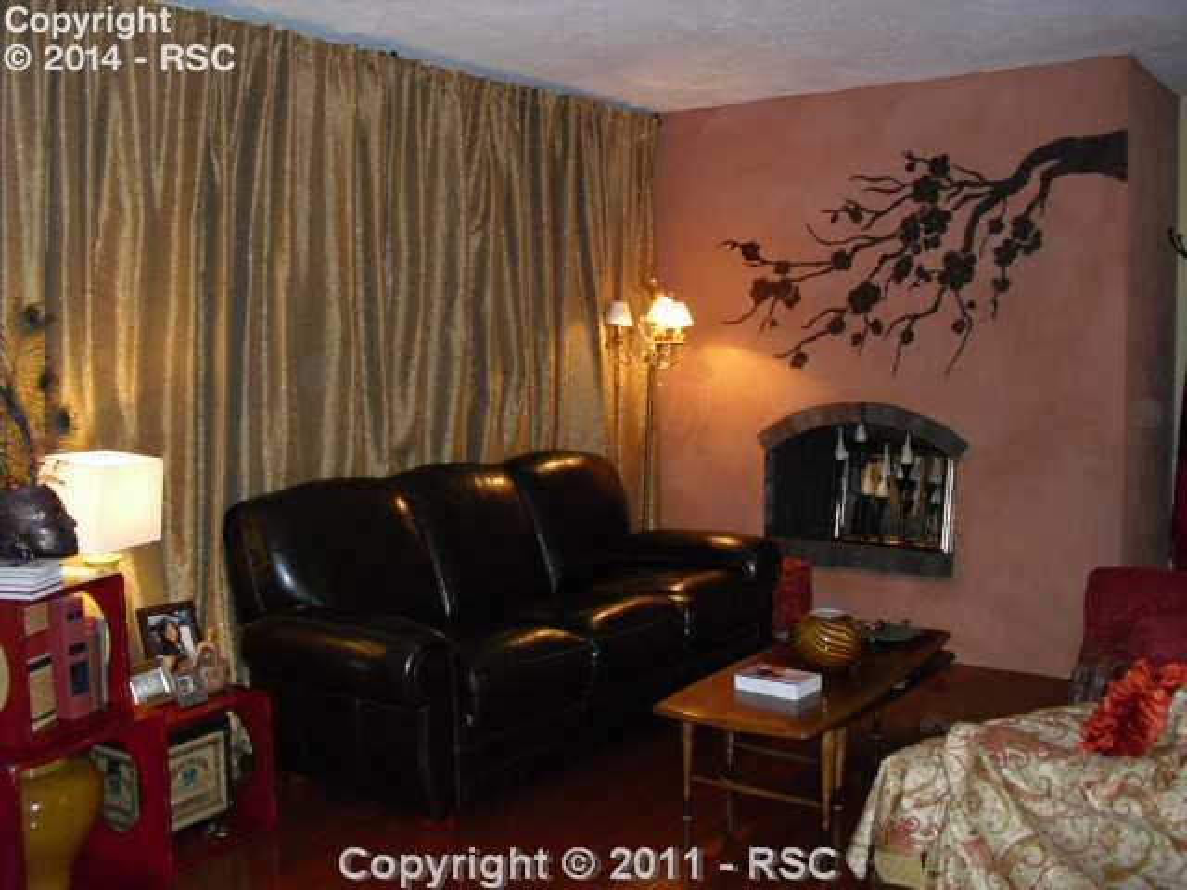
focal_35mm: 36
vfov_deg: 39.7
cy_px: 445
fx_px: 1234
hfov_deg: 51.4
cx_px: 594
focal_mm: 6.3
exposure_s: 1/60
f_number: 3.1
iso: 400
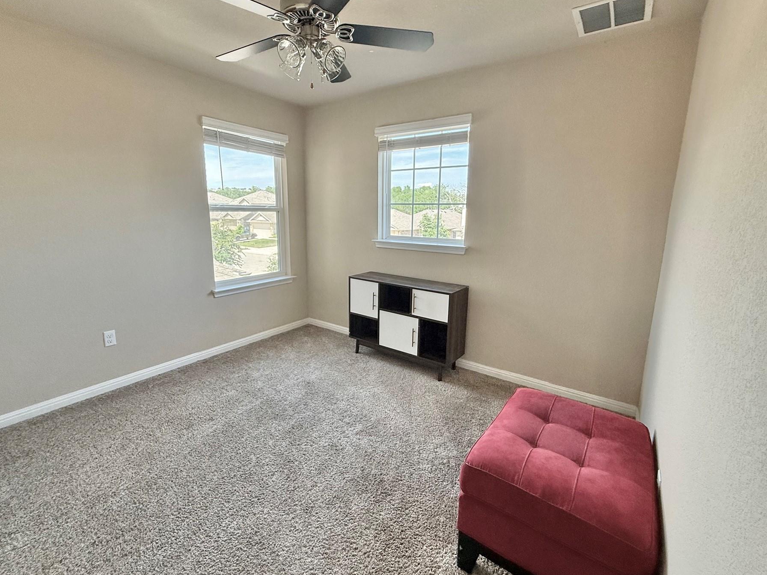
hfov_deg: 94.5
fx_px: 355
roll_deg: -0.5
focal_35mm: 16
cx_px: 377
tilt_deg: -11.4
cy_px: 278
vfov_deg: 78.1
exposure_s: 1/99
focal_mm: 2.22
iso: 125
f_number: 2.2
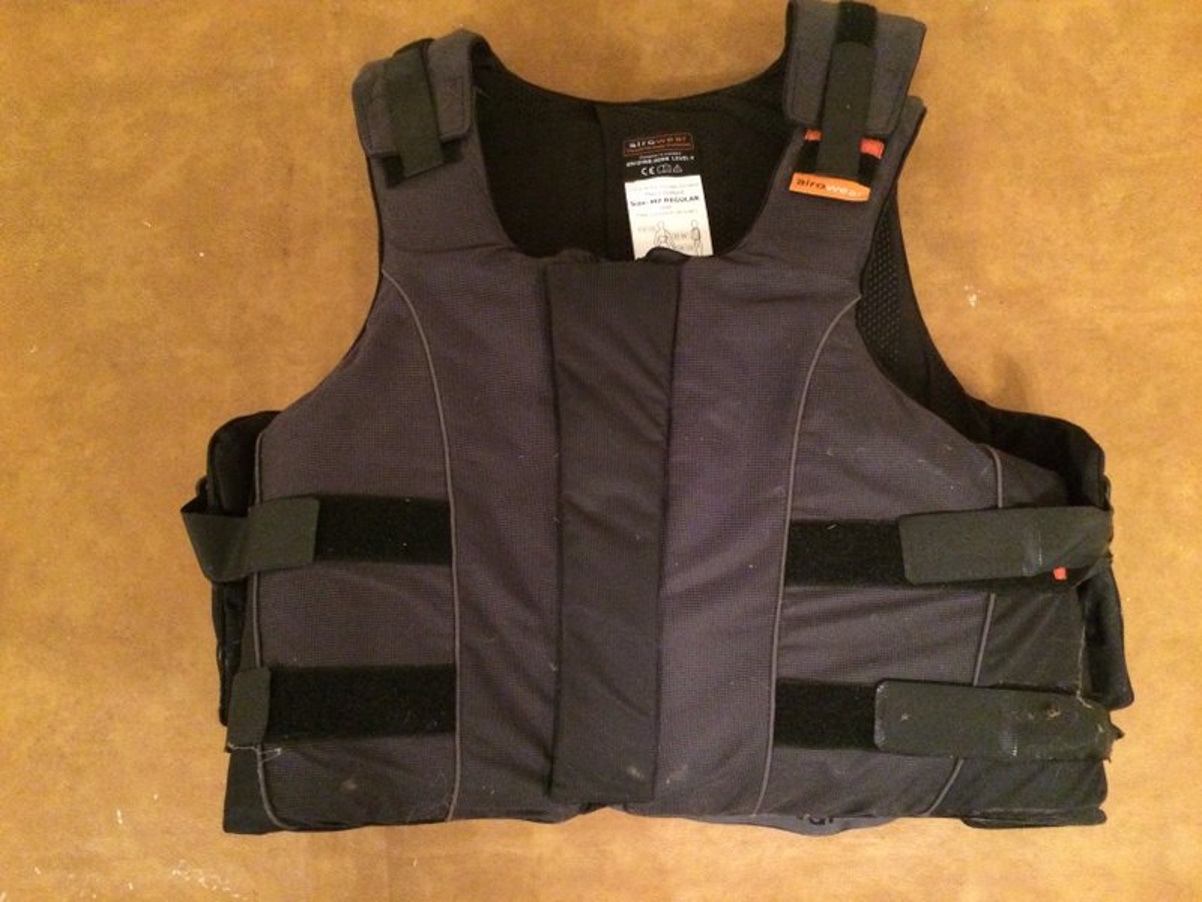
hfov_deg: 61.7
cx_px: 601
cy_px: 451
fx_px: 1007
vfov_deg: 48.2
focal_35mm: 29
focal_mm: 4.15
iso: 640
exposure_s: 1/17
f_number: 2.2
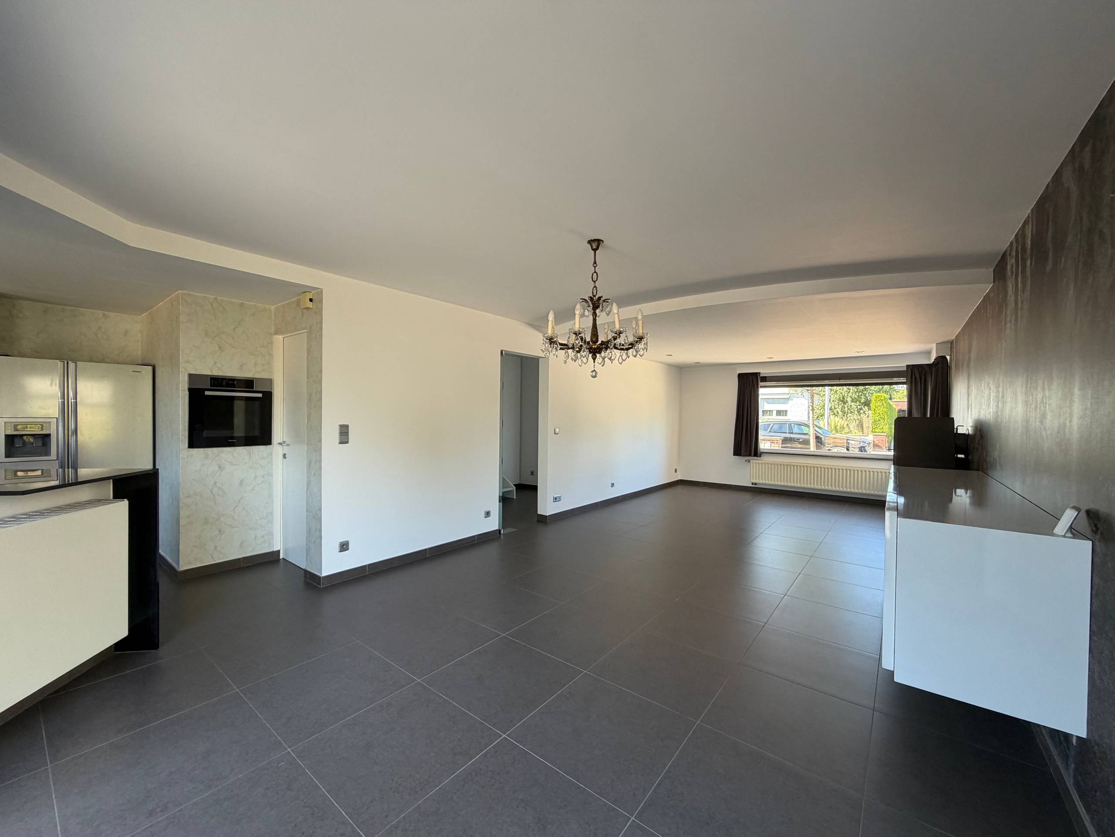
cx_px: 558
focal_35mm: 14
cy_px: 418
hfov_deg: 102.1
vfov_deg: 85.7
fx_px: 451
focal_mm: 2.22
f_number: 2.2
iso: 125
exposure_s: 1/121
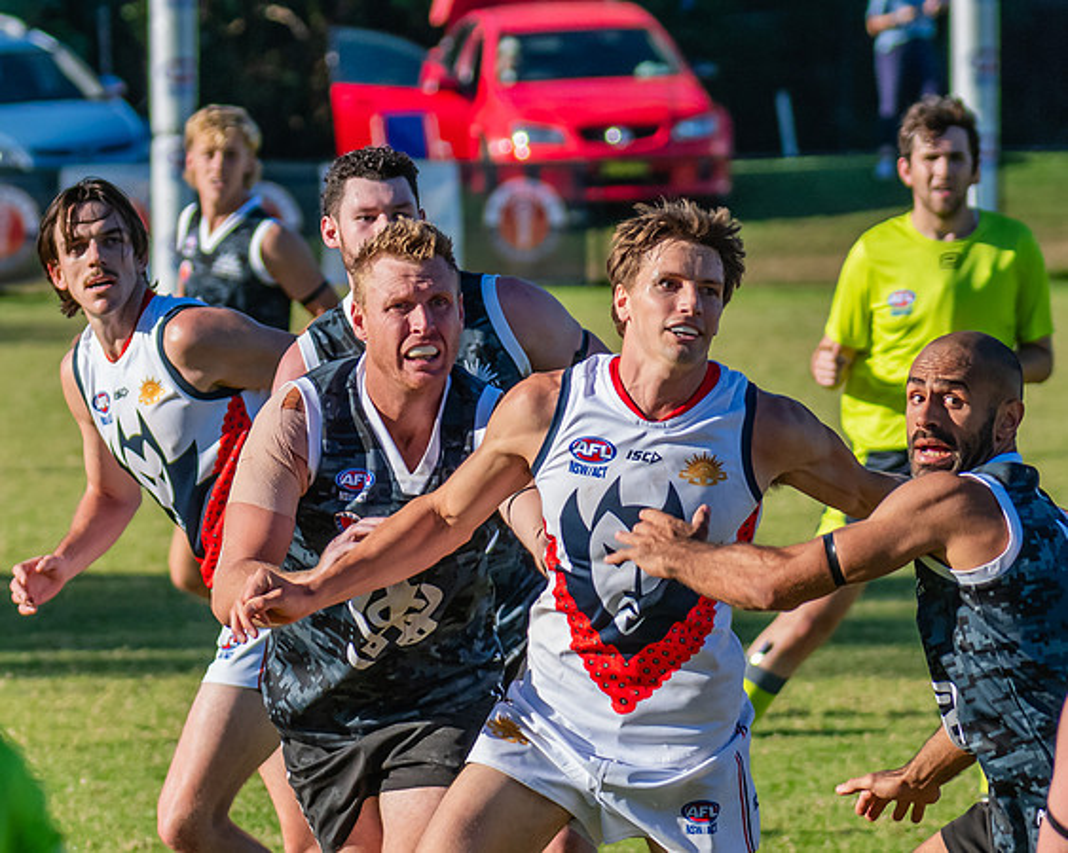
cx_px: 635
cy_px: 588
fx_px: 18689
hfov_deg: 3.3
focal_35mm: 591
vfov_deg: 2.6
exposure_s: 1/1600
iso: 800
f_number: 8
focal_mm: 240
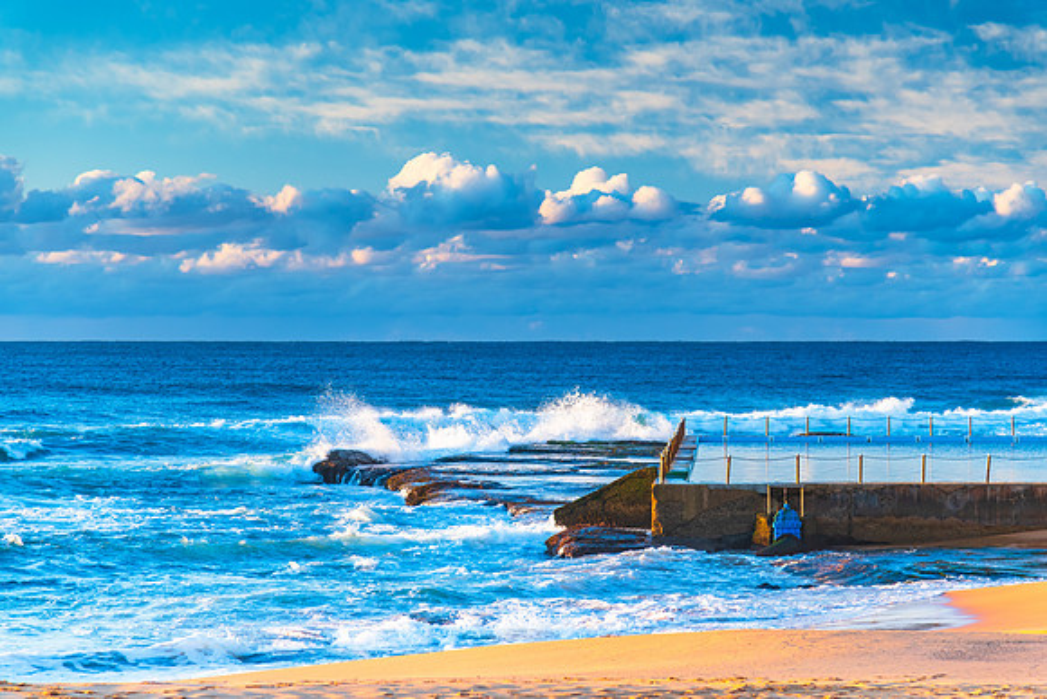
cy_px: 350
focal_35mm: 124
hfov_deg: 16.5
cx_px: 524
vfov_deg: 11.0
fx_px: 3618
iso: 200
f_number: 4
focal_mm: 120
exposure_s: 1/50
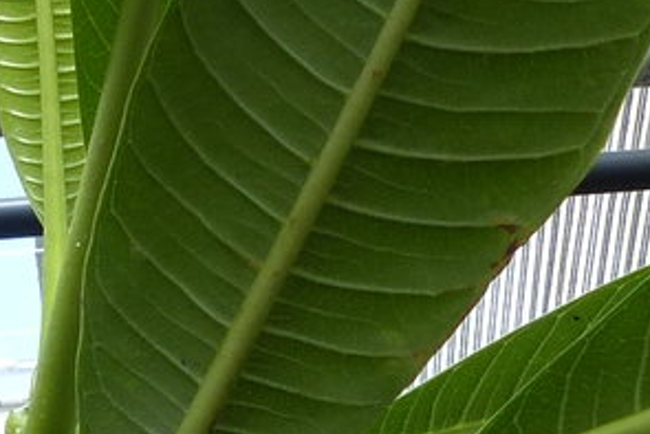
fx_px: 2547
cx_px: 57
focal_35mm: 141
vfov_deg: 9.7
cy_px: 357
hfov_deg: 14.4
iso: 100
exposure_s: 1/125
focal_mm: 4.5
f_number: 4
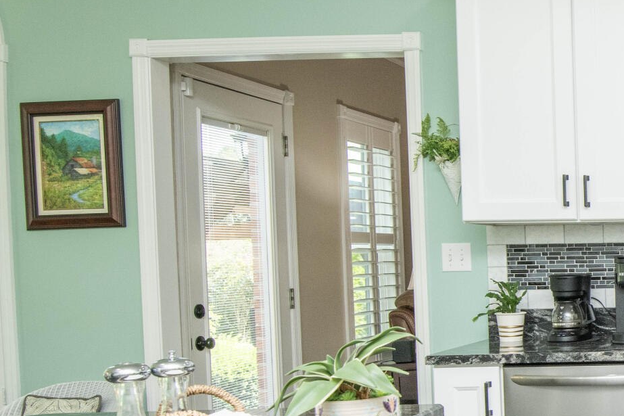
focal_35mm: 52
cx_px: 830
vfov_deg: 25.8
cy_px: 290
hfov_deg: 29.8
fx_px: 901
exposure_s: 1/60
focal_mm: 16
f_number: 9
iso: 400
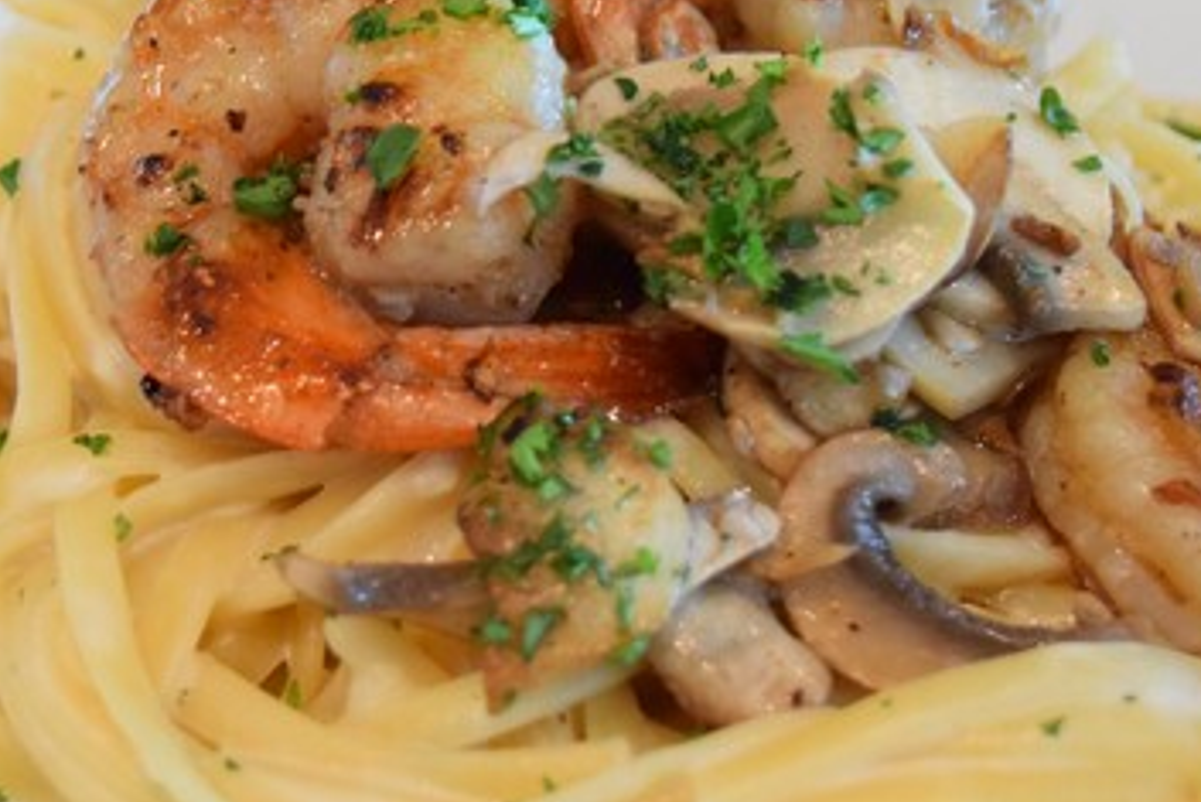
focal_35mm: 120
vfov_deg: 11.4
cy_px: 360
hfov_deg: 17.1
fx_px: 4005
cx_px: 542
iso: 3200
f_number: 4.5
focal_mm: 44
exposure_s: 1/13
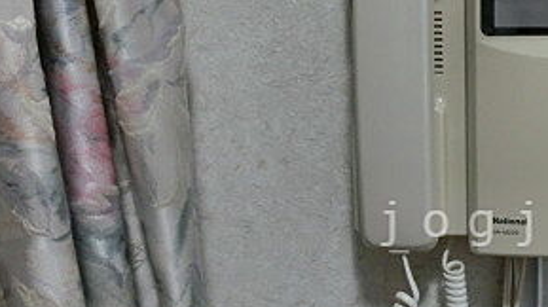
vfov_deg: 20.5
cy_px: 224
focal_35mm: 58
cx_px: 510
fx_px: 842
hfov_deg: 33.8
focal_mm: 4.24
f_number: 3
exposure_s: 1/125
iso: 400
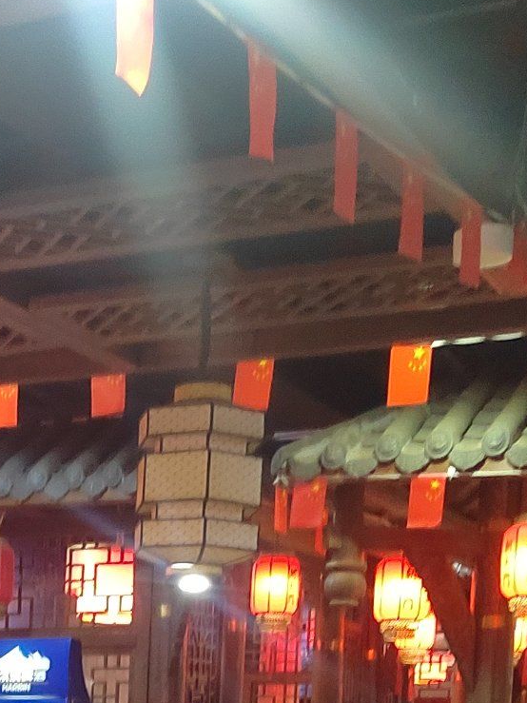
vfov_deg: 20.8
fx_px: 1726
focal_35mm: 85
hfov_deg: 16.8
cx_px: -45
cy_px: 935
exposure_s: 1/33.3
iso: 3853
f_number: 1.9
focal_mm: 5.52
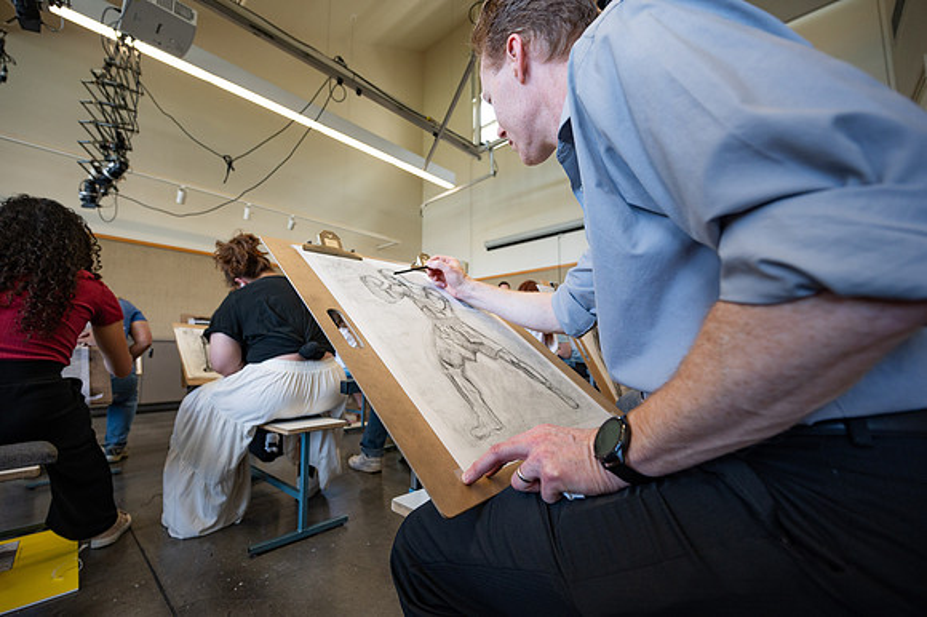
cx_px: 464
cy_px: 308
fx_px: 386
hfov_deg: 100.4
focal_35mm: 15
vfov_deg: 77.3
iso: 800
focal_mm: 15
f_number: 4
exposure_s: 1/160
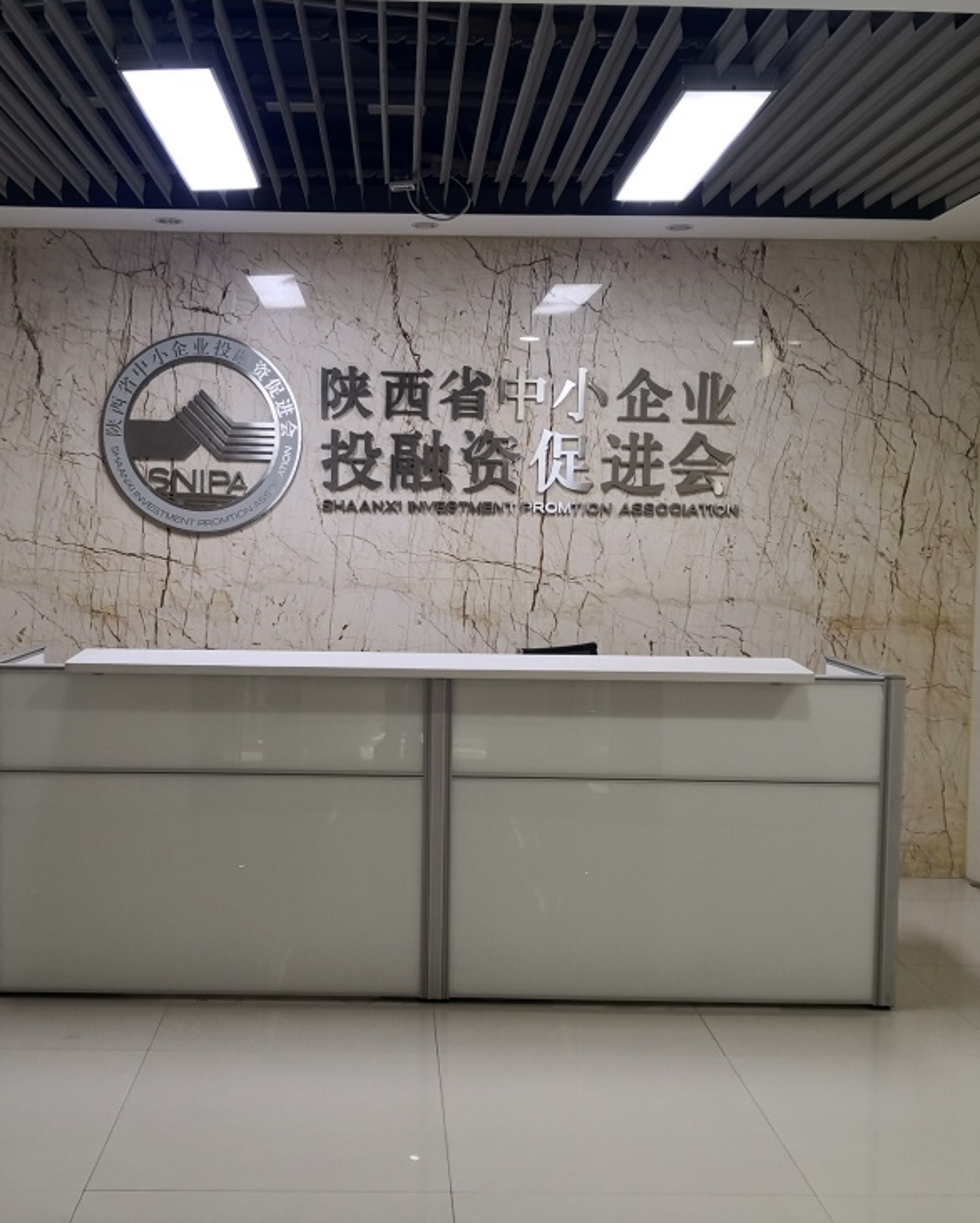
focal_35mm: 36
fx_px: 1305
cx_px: 396
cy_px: 610
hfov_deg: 41.0
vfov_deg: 50.3
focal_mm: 3.95
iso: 160
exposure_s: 1/50
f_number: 1.6
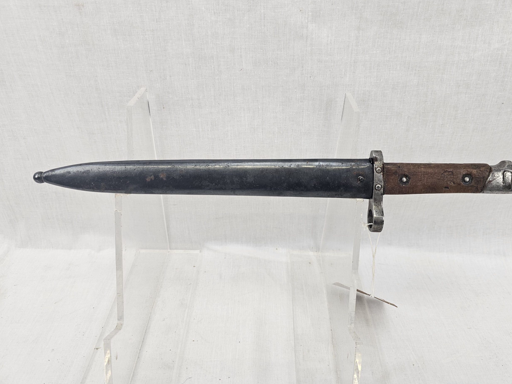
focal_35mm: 24
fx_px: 355
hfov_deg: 71.6
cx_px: 266
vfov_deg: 56.8
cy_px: 185
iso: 40
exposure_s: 1/100
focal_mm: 6.3
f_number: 1.7
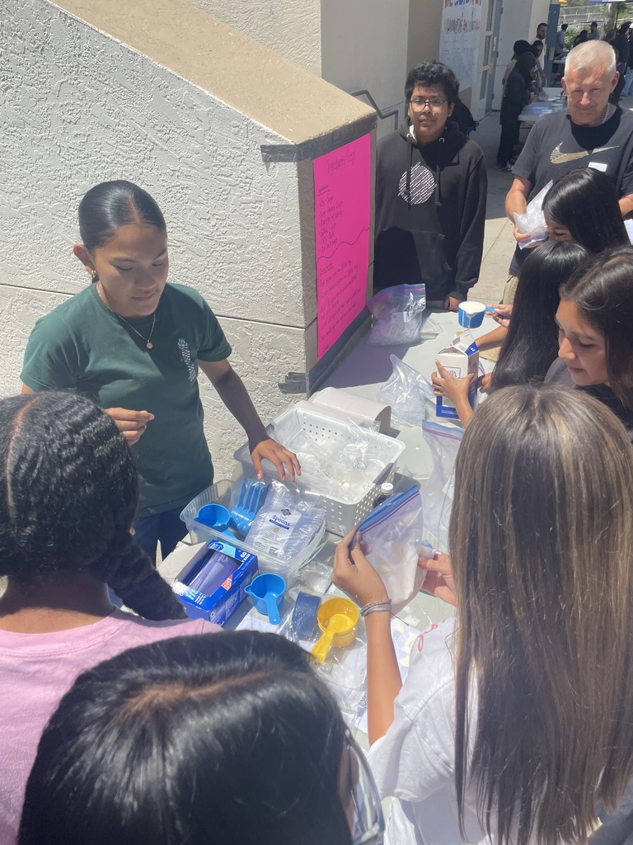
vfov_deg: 67.3
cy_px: 422
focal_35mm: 26
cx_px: 316
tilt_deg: -32.3
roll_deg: +1.5
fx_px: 634
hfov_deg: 53.1
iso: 32
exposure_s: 1/3861
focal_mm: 4.2
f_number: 1.6
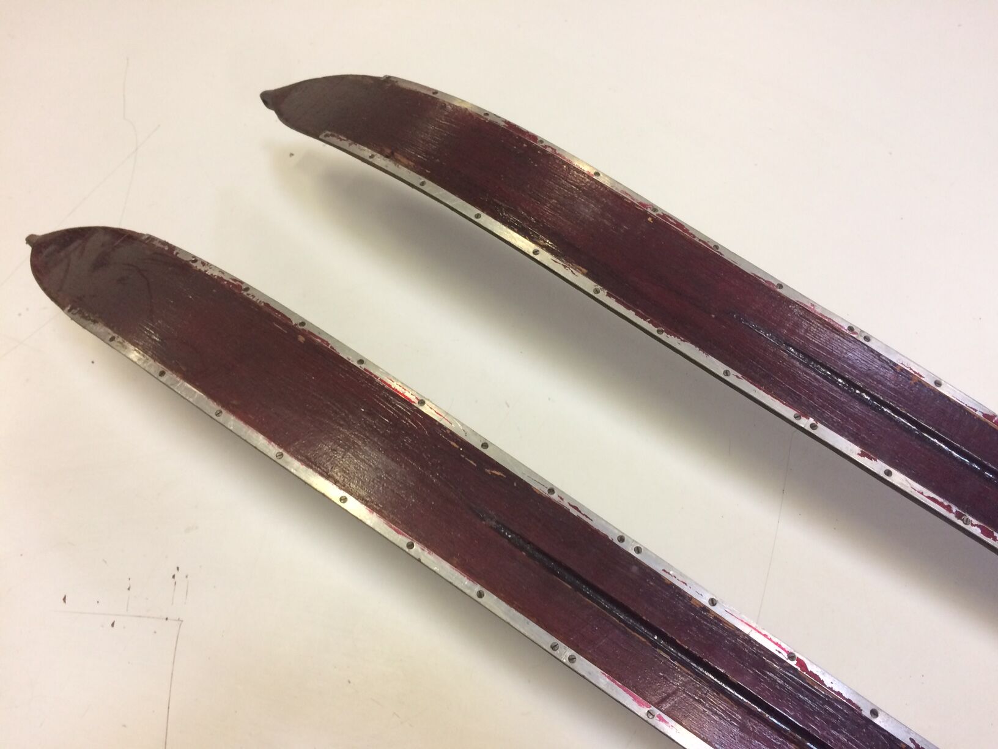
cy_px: 374
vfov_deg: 48.2
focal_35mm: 29
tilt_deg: -61.7
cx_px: 499
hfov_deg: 61.7
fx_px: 836
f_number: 2.2
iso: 64
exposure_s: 1/33
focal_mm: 4.15
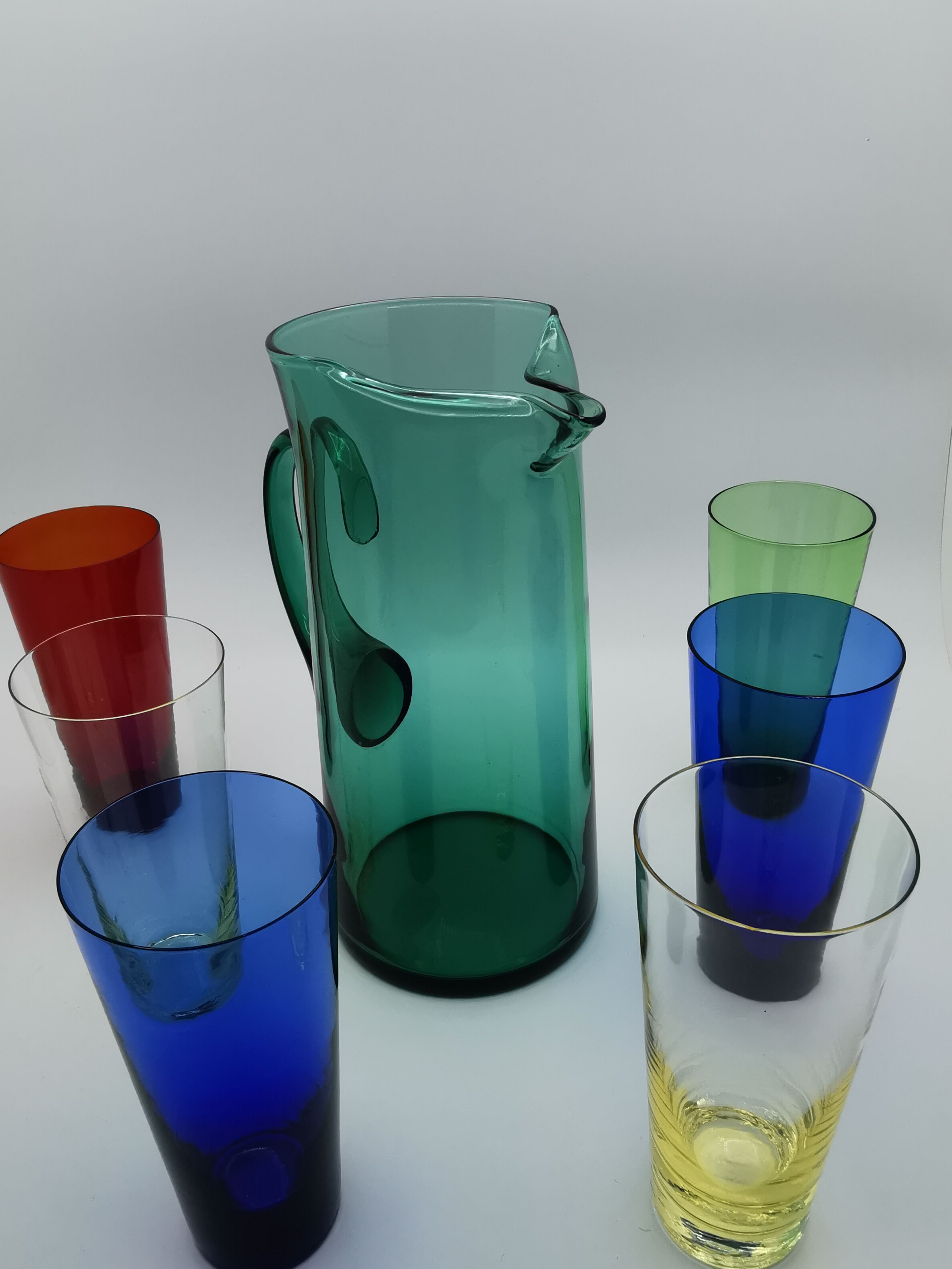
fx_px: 1027
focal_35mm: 28
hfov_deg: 49.8
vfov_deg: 63.4
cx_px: 476
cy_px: 634
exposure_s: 1/338
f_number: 2.2
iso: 50
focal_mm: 2.26
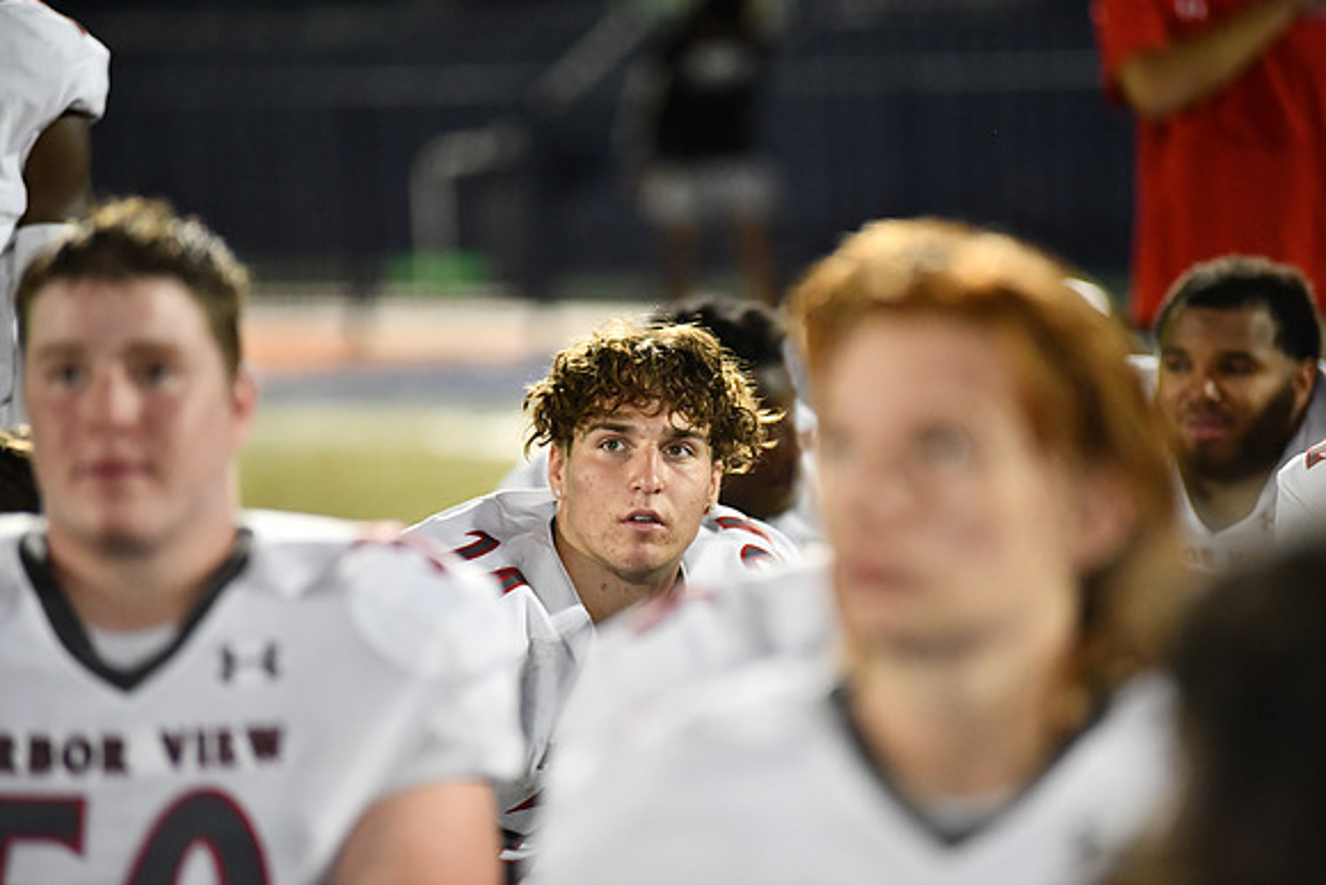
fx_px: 7368
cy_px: 442
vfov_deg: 6.9
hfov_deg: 10.3
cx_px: 663
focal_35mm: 200
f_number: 2.8
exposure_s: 1/1250
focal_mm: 200
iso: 5600
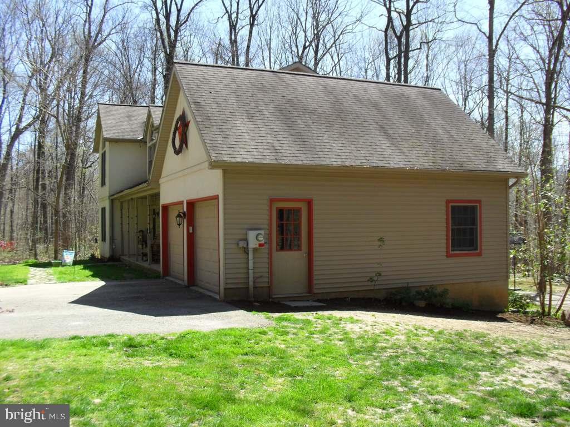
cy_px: 214
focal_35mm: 35
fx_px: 576
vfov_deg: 40.7
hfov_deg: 52.6
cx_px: 285
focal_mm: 6.3
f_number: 3.2
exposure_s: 1/500
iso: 100
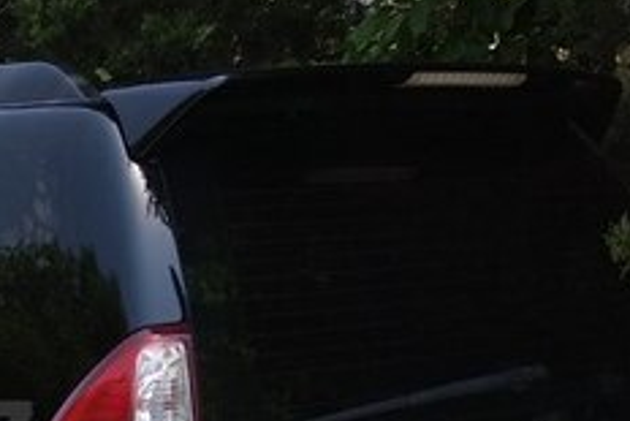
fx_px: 1348
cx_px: -244
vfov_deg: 17.3
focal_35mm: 77
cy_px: 441
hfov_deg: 22.7
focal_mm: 3.81
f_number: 2.2
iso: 100
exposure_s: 1/284
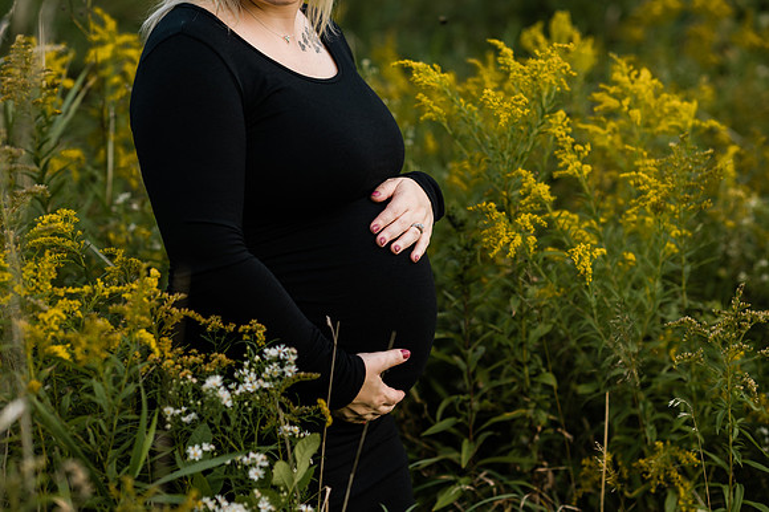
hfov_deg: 23.9
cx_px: 384
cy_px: 256
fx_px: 1815
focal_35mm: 85
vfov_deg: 16.1
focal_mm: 85
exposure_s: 1/640
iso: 200
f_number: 2.8
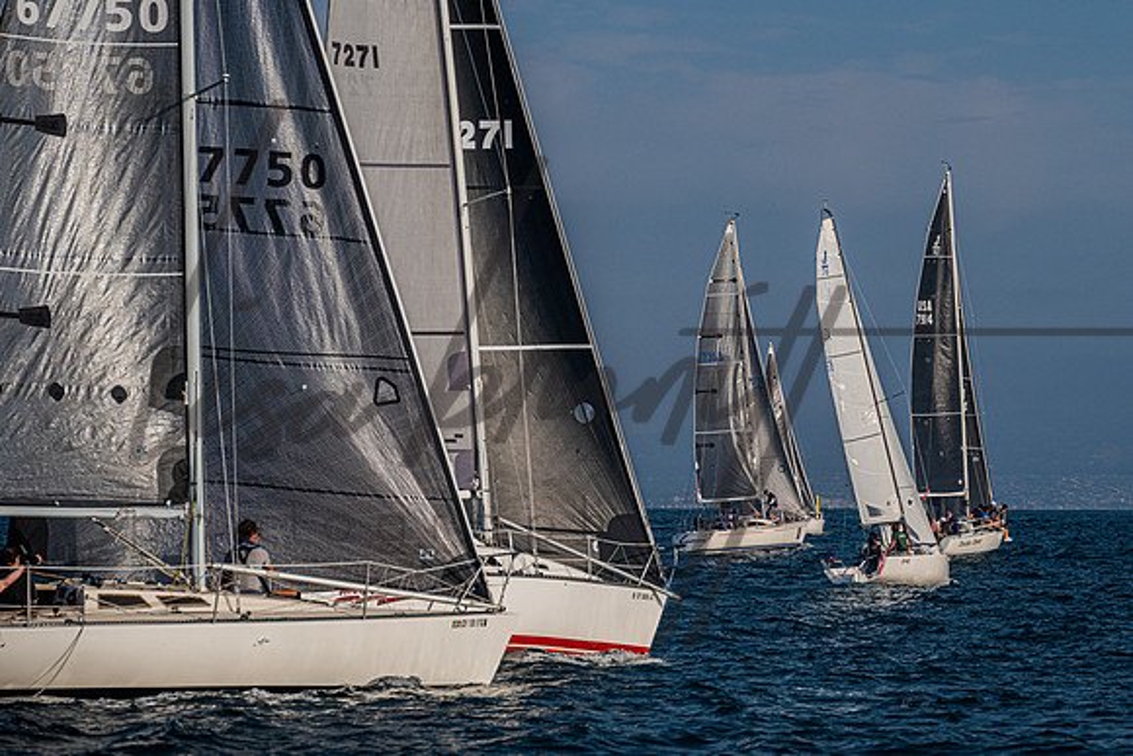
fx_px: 6225
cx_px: 741
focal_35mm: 198
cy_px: 411
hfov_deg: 10.4
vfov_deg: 6.9
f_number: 6.3
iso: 400
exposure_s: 1/2000
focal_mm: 150
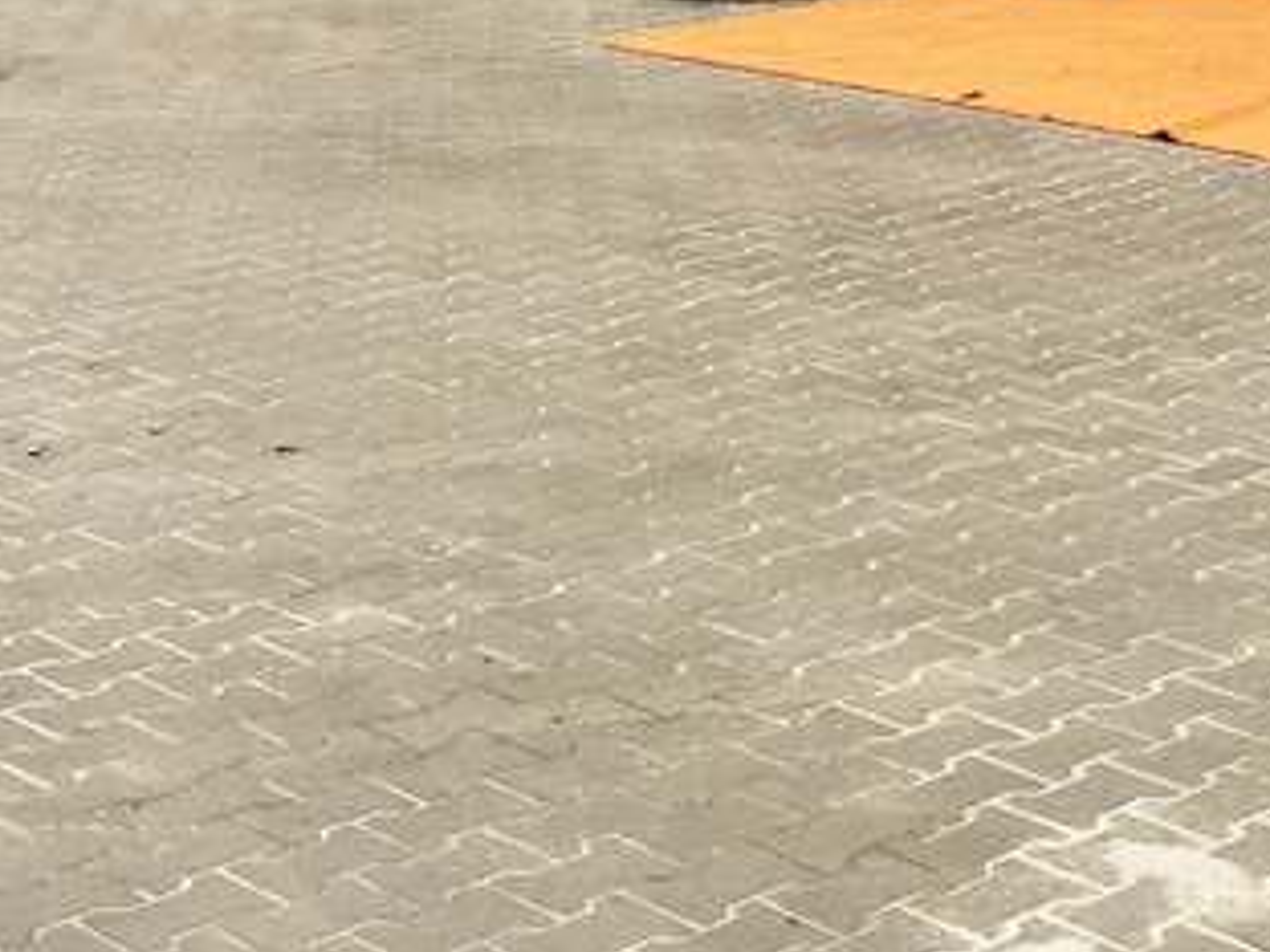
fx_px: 3412
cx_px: 989
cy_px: -476
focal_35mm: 93
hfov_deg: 20.9
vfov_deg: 14.8
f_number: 2.2
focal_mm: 4.15
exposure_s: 1/267
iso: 32
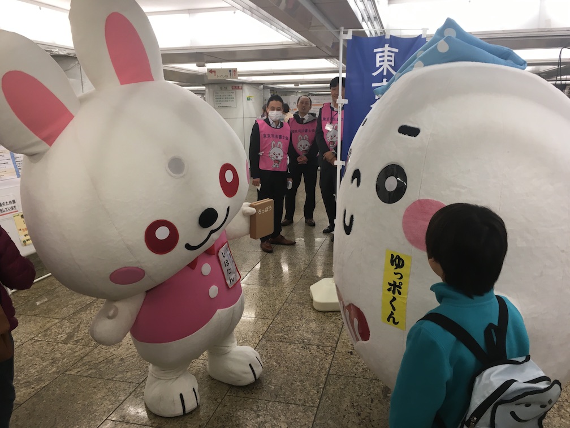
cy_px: 214
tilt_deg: -13.1
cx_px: 285
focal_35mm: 29
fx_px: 478
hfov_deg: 61.7
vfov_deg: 48.2
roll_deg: +0.7
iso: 25
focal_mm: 4.15
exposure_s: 1/40
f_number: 2.2
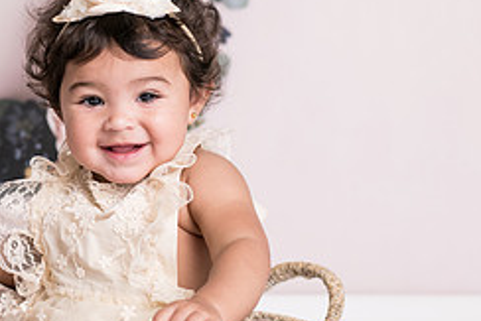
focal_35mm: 126
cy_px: 163
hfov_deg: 15.9
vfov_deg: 10.9
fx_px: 1684
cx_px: -15
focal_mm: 50
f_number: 3.5
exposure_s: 1/200
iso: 200
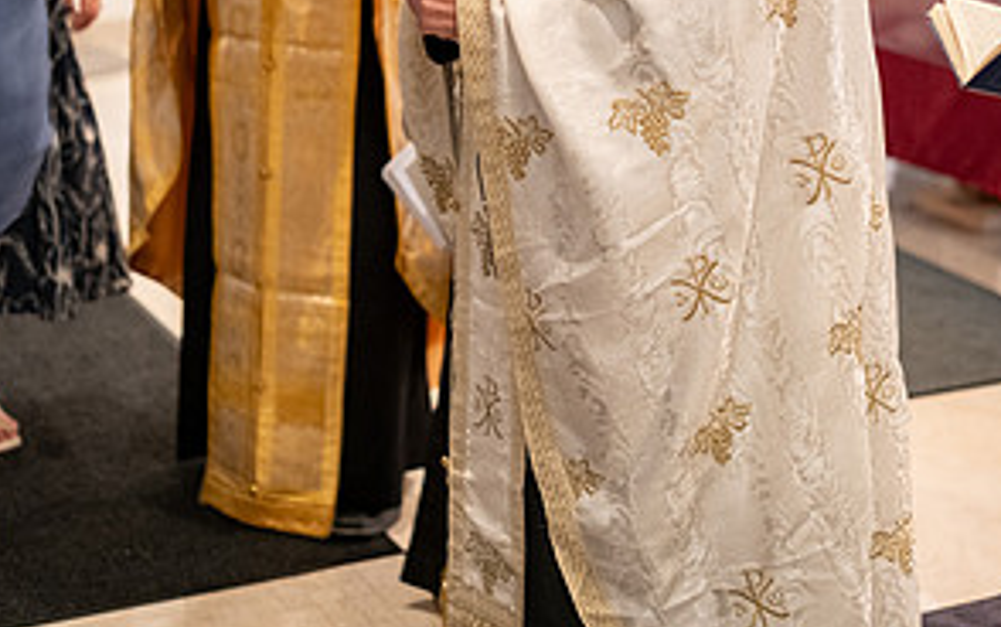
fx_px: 2129
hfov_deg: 26.5
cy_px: 31
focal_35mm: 78
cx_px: 500
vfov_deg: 16.5
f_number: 1.6
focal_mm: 33
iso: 2000
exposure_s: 1/160
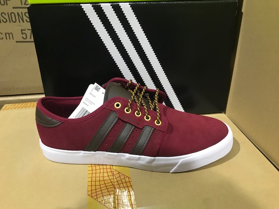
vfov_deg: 49.7
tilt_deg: -27.3
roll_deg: -0.2
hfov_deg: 63.4
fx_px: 226
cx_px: 140
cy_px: 104
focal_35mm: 28
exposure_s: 1/13
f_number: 1.8
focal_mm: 3.99
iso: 100
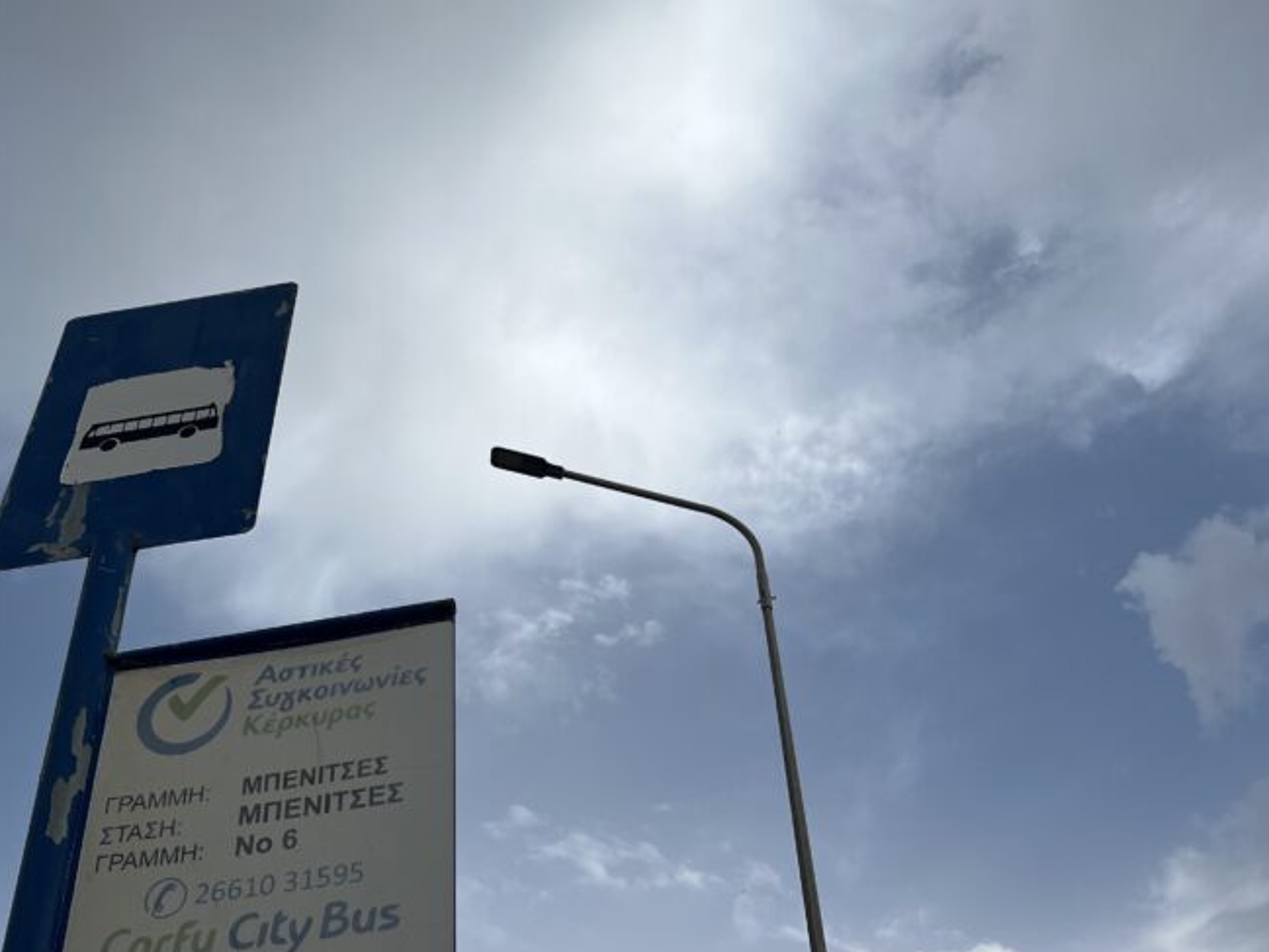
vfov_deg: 35.1
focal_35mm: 41
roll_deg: -2.2
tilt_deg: +44.0
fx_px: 1503
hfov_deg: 45.3
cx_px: 459
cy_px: 469
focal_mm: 5.1
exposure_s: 1/4149
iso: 50
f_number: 1.6
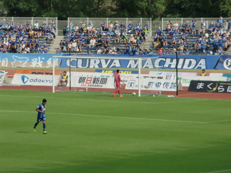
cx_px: 116
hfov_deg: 8.2
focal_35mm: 240
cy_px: 86
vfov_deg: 6.2
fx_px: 1602
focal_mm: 43
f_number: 5.8
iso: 160
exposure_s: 1/1000
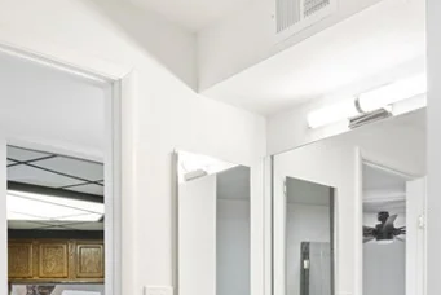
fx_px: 515
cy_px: 328
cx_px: 285
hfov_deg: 45.8
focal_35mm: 42
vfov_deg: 28.8
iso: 100
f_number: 9
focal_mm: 14
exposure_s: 3.2
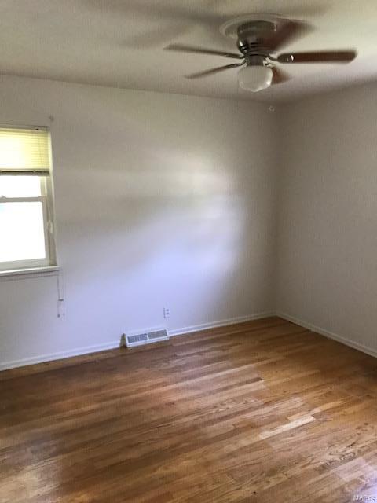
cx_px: 188
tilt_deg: -8.0
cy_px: 252
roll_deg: -1.3
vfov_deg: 63.4
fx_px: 407
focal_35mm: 28
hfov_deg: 49.7
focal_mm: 3.99
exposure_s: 1/45
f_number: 1.8
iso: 200
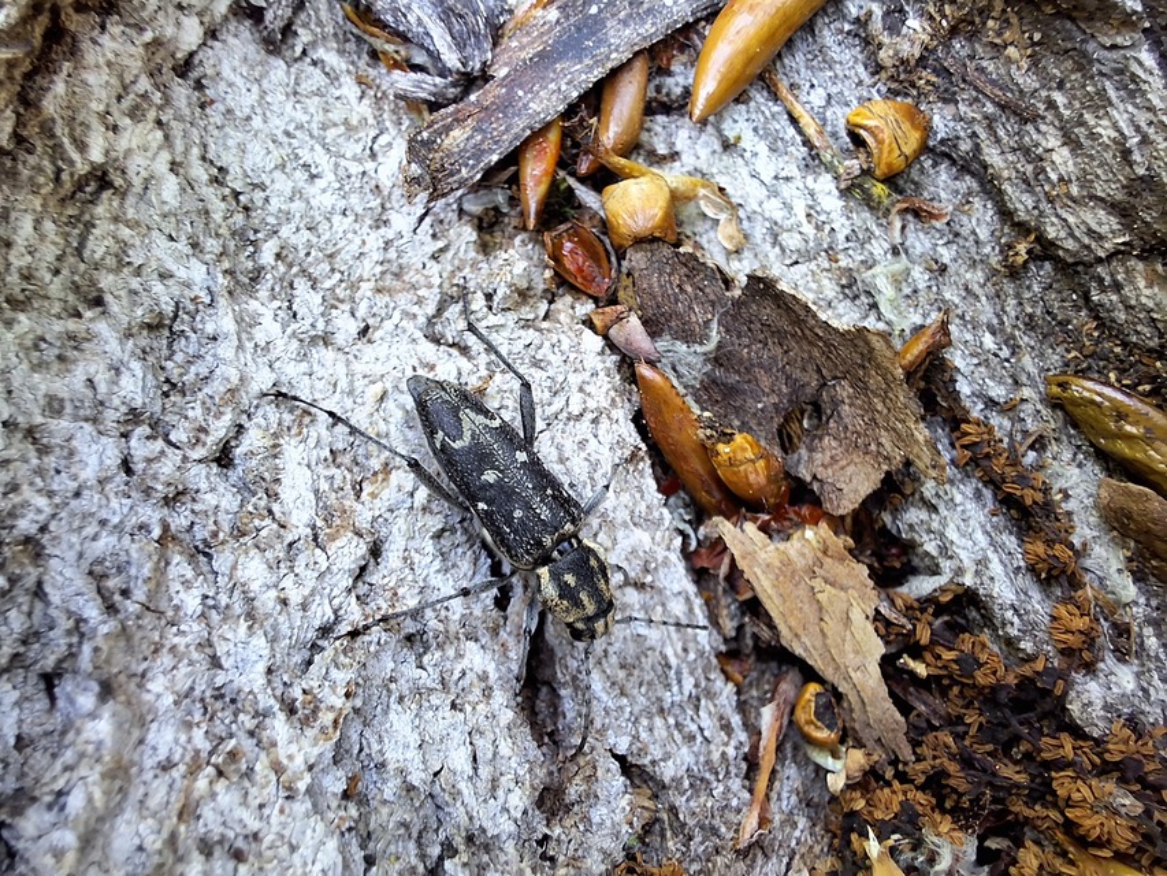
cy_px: 438
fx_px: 843
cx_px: 584
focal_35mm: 25
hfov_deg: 69.4
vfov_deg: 54.9
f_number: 2.4
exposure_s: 1/33
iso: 50
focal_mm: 2.13
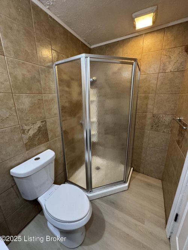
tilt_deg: -15.1
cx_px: 94
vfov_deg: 102.1
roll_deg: +0.3
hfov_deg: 85.7
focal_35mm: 14
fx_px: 101
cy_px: 125
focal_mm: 2.22
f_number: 2.2
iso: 500
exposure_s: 1/60
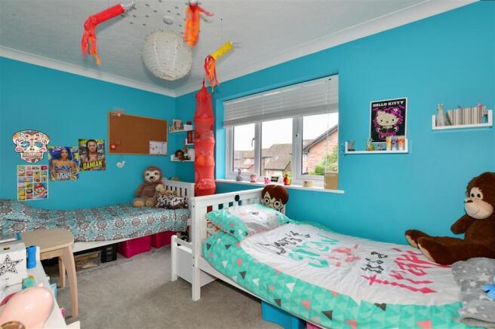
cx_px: 248
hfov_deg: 100.4
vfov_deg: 77.3
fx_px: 206
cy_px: 164
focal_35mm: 15
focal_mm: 10
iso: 160
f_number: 8
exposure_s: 1/5
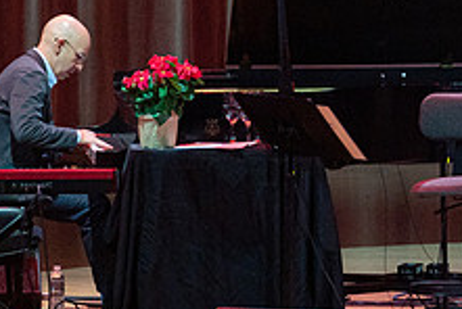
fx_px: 8378
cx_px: 72
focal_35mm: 652
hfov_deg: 3.2
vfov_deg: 2.1
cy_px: 74
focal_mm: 200
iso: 2500
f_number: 6.3
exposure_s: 1/250
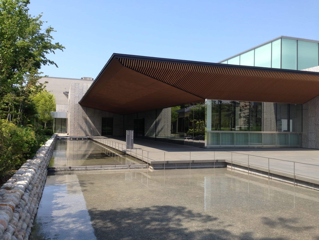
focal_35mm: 33
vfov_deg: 42.9
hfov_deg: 55.4
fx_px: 304
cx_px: 160
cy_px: 120
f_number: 2.4
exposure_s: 1/903
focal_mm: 4.13
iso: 50
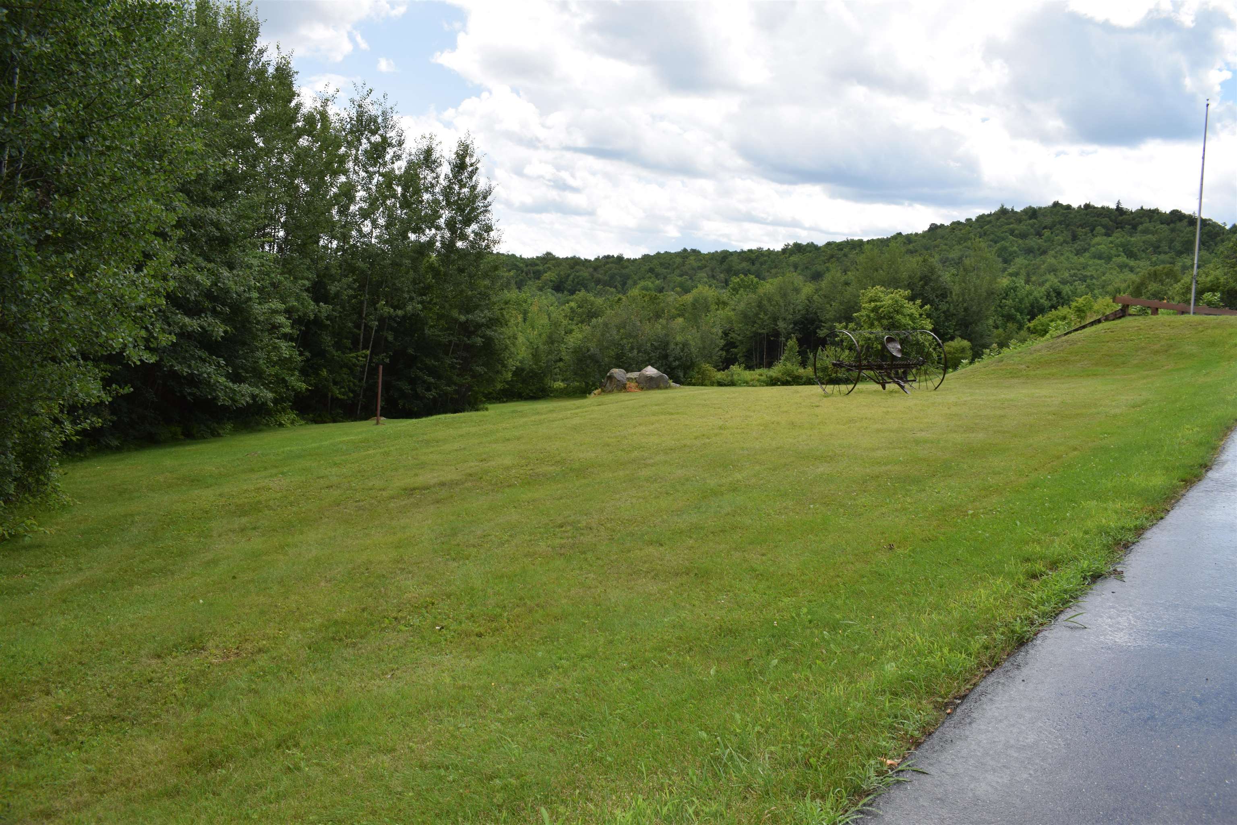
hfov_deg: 61.9
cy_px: 412
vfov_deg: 43.6
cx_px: 618
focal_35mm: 30
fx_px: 1031
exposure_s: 1/200
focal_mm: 20
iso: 100
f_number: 9
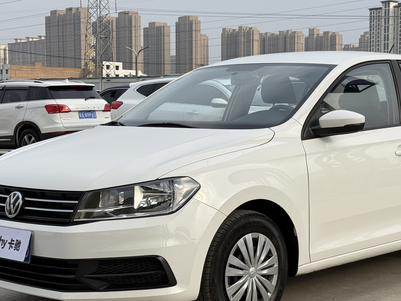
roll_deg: -0.5
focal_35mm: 75
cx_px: 252
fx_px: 869
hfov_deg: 25.9
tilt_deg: -3.8
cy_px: 174
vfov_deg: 19.6
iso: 64
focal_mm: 6.76
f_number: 1.78
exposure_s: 1/1838
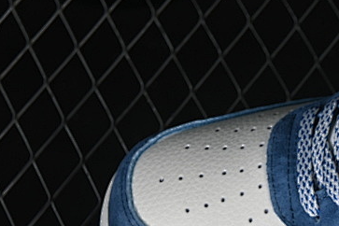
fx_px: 2100
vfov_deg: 6.1
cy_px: 301
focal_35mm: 223
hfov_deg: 9.0
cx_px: 470
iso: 160
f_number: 7.1
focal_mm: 50
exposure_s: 1/80
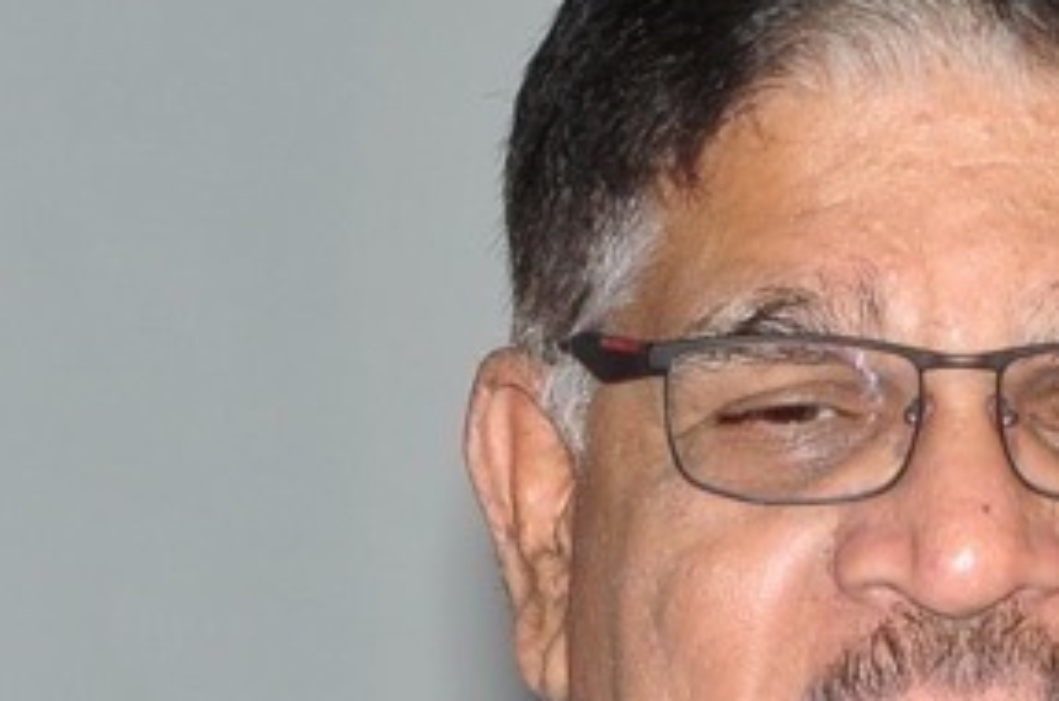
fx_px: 19345
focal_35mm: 659
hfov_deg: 3.1
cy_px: 1168
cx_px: 1026
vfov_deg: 2.1
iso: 500
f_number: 9
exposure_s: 1/125
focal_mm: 105
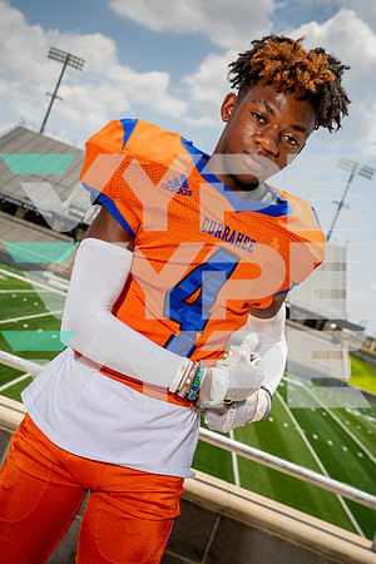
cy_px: 282
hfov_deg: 29.9
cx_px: 188
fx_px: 705
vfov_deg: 43.6
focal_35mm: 45
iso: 100
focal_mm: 45
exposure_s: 1/250
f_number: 7.1
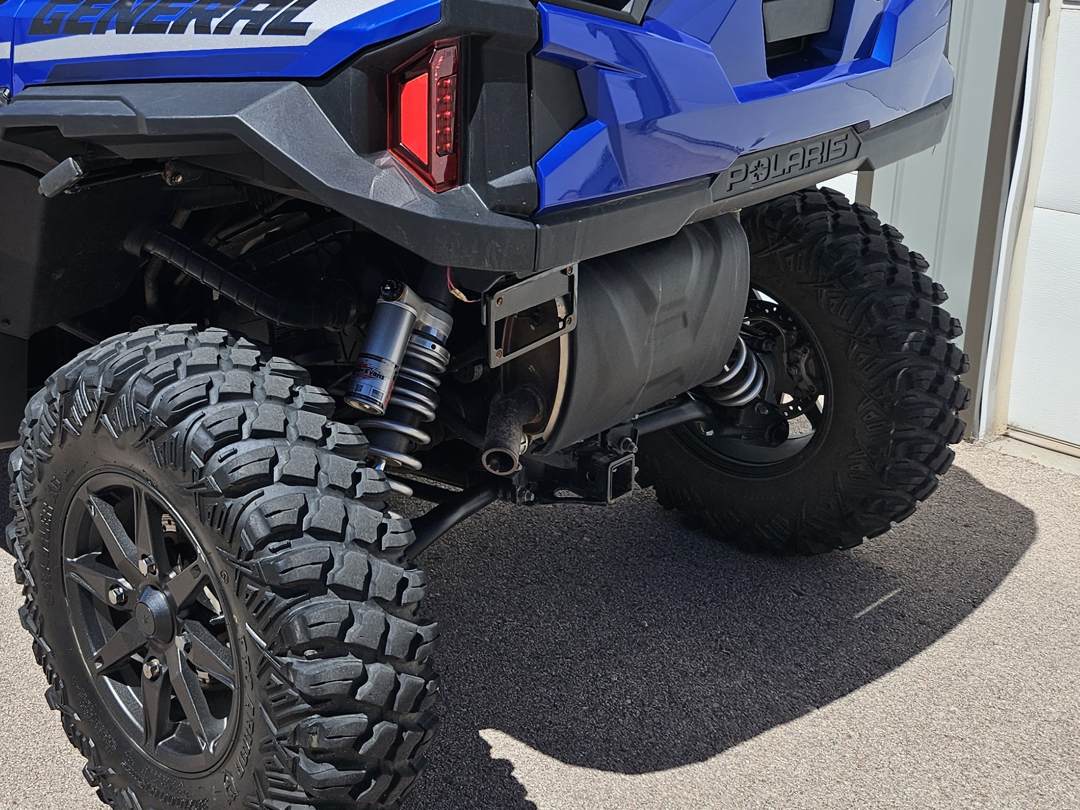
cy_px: 177
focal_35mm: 45
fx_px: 1404
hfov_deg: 40.6
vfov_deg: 31.5
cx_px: 245
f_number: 1.8
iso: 25
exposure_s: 1/1983
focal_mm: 5.4
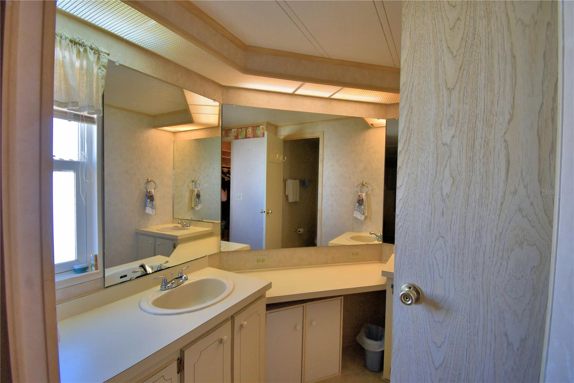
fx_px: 239
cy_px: 192
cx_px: 287
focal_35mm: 15
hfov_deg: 100.4
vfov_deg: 77.3
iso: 320
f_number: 4.5
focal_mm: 10
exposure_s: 1/125
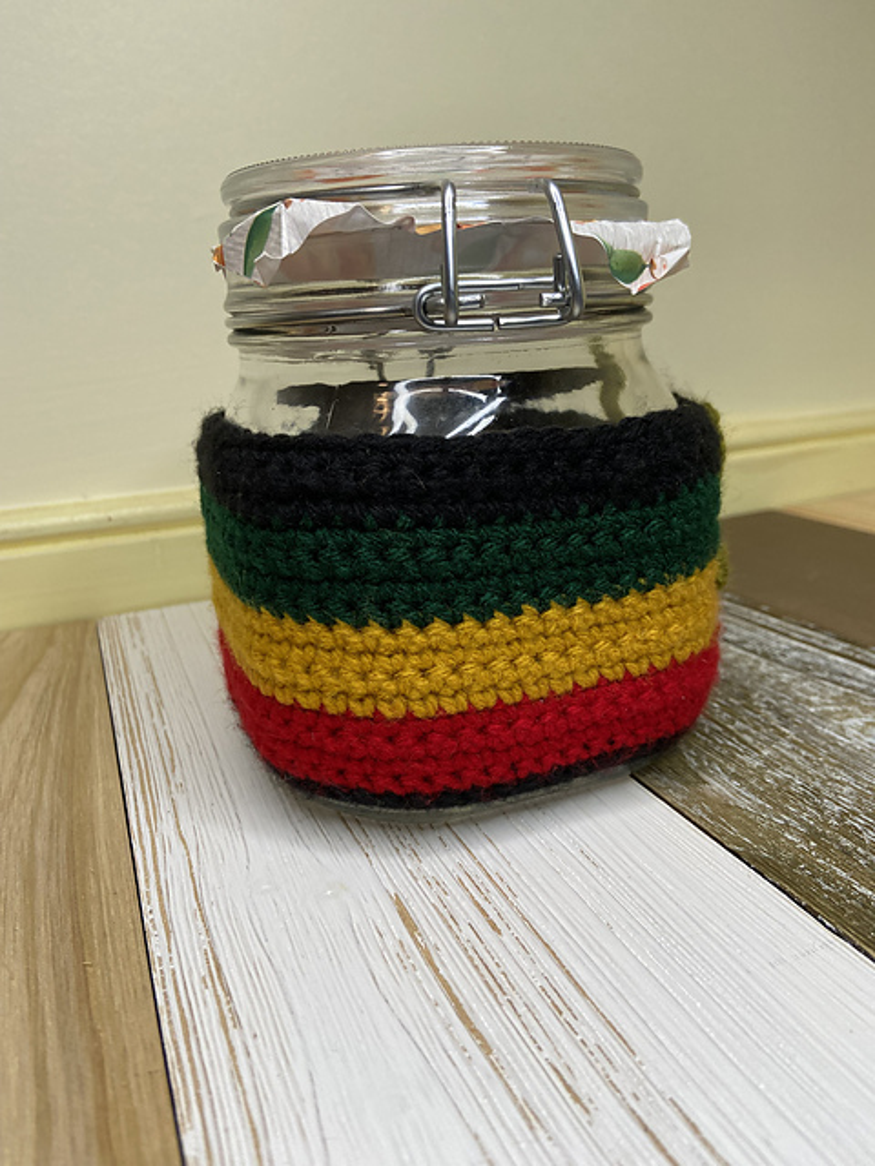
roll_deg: +2.6
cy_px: 583
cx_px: 438
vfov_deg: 67.3
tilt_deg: -16.5
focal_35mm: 26
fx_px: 876
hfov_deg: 53.1
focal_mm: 4.25
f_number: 1.8
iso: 125
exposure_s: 1/120
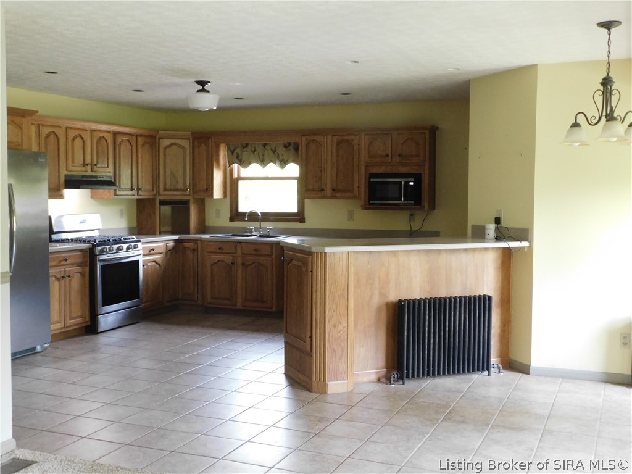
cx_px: 316
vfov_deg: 36.0
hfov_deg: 46.8
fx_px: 730
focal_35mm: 40
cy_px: 237
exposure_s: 1/20
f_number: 3.6
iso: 400
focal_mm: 7.1
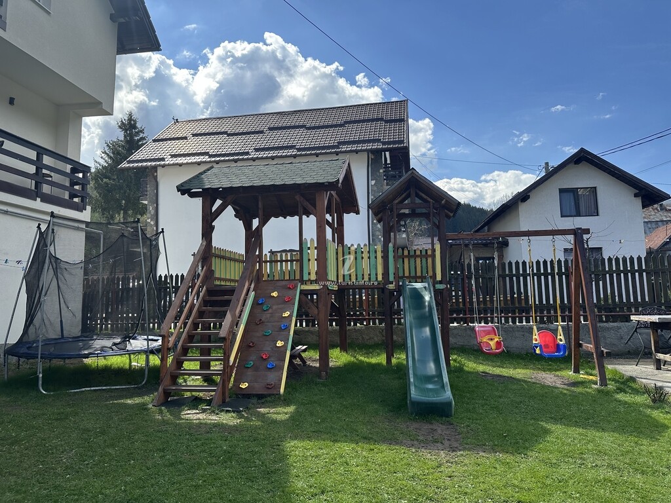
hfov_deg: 71.6
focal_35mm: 24
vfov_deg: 56.8
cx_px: 336
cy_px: 252
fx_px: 465
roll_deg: +0.8
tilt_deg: +7.3
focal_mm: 6.86
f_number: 1.78
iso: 80
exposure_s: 1/2882
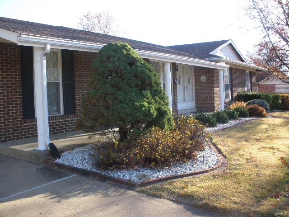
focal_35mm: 36
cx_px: 144
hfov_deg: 51.4
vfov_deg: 39.7
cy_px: 108
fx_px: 301
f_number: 3.5
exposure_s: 1/100
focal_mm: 6.3
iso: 64
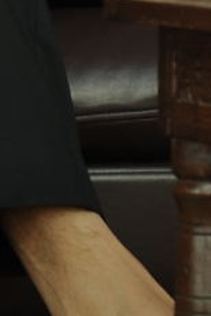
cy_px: -176
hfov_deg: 2.0
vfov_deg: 3.0
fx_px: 6092
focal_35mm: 693
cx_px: -279
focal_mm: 100
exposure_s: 1/125
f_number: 8
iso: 500
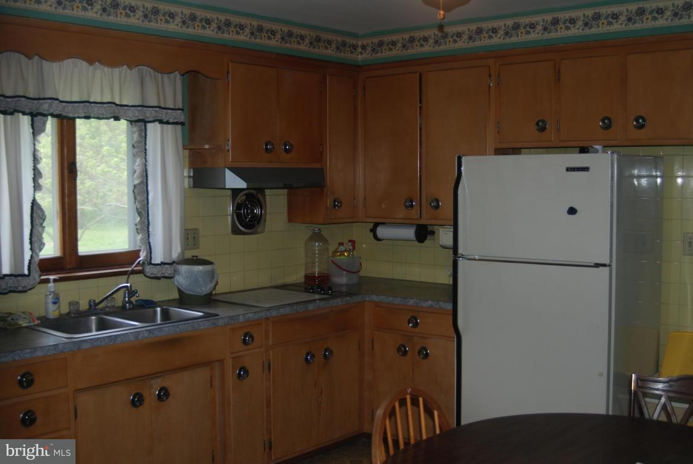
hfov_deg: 46.3
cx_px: 346
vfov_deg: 32.0
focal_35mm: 42
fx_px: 810
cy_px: 232
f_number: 3.5
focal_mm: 28
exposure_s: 1/40
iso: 100
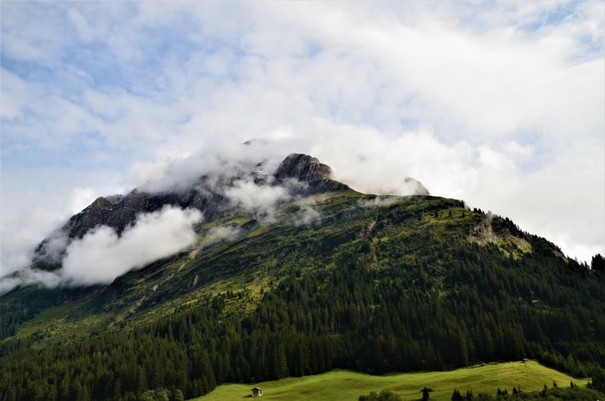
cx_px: 302
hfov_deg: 67.5
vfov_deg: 47.7
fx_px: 453
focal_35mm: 27
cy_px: 200
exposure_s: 1/250
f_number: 10
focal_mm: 18
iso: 320
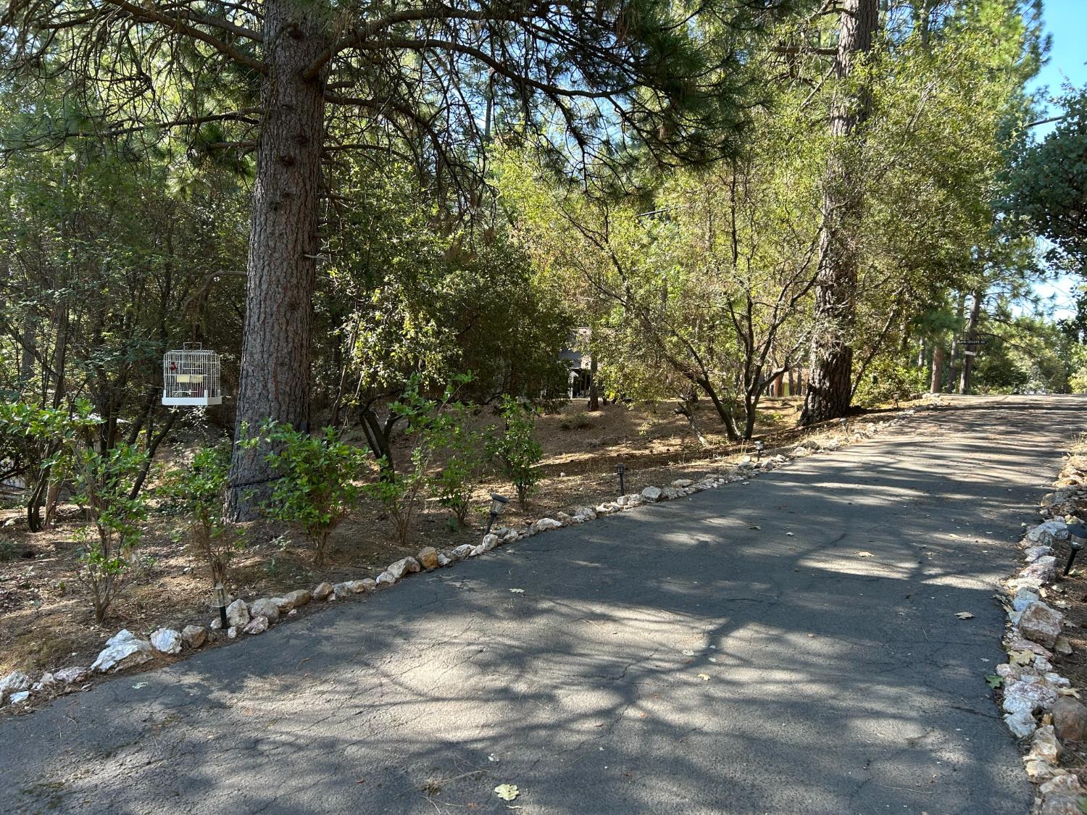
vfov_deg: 53.1
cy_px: 408
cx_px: 544
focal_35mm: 26
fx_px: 816
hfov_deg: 67.3
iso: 40
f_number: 1.5
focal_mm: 5.7
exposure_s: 1/254
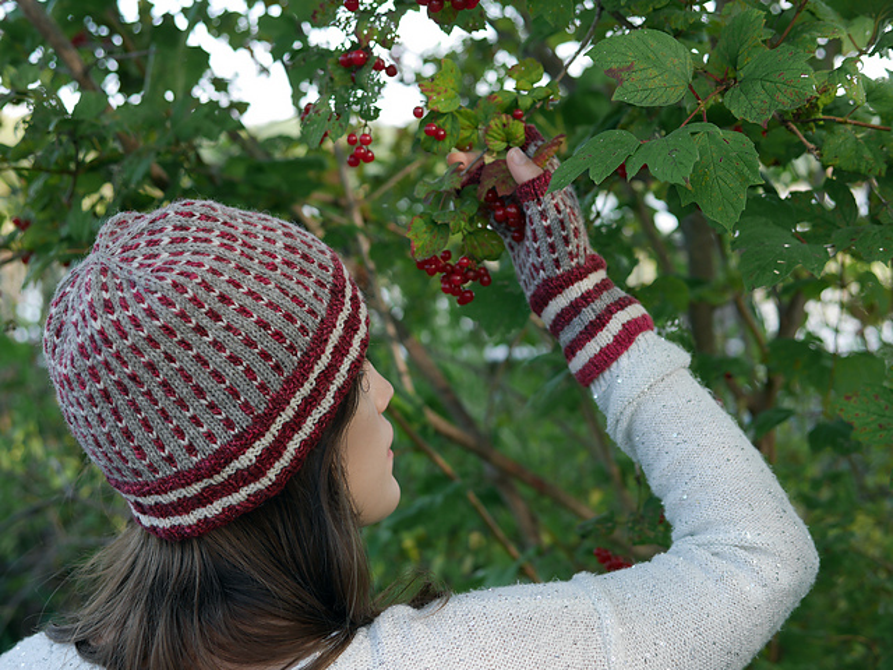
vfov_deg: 29.1
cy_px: 335
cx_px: 446
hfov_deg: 38.2
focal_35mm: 50
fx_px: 1290
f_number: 2.5
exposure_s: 1/320
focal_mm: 25
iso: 200
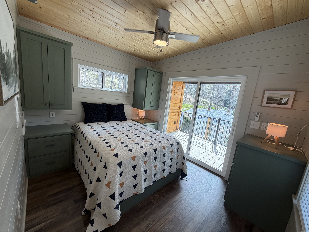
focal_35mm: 14
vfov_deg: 85.7
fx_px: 125
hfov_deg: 102.1
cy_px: 116
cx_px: 154
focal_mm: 2.22
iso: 100
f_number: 2.2
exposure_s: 1/120
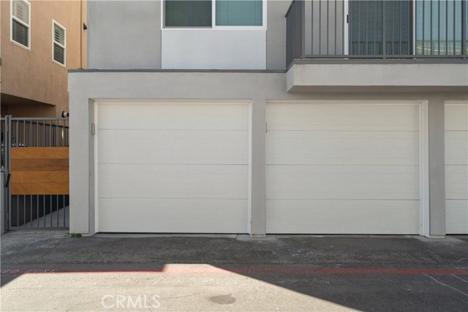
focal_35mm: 29
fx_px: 377
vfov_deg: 45.0
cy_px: 156
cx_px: 234
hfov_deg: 63.6
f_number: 8
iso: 100
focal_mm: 29
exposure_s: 1/50
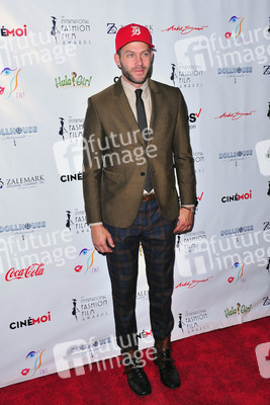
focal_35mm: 34
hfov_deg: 38.9
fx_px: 382
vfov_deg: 55.8
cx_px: 135
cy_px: 202
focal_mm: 34
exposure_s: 1/320
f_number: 5.6
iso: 500
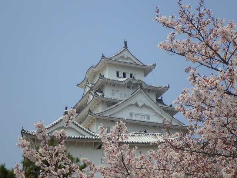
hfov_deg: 21.3
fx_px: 630
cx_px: 118
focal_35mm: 92
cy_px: 89
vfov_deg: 16.1
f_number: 6.2
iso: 125
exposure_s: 1/800
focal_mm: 16.5
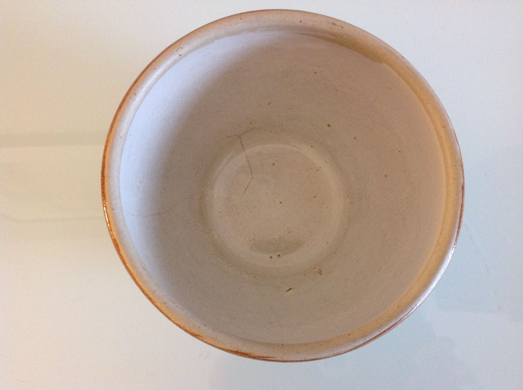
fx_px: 528
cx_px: 262
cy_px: 195
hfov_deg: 52.7
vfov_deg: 40.6
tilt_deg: -79.4
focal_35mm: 35
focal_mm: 4.28
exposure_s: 1/17
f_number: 2.4
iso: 250
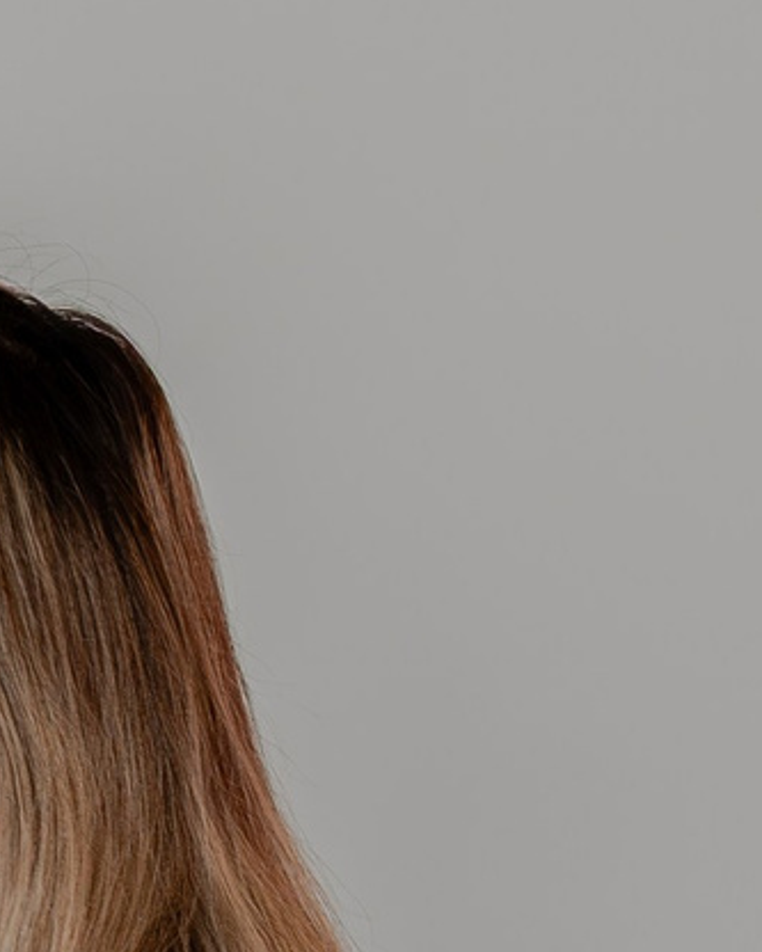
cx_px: 1304
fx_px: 12202
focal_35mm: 433
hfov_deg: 3.6
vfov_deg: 4.4
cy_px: 1624
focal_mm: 75
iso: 800
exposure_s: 1/160
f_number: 2.8
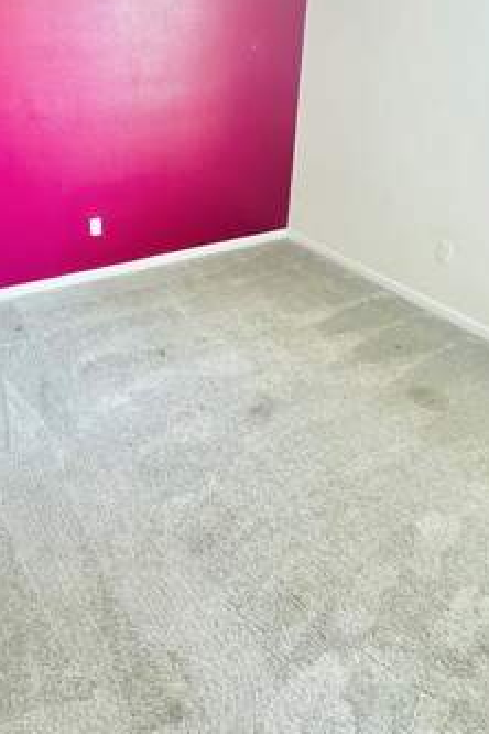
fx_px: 570
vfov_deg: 64.1
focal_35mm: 28
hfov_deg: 45.1
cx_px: 132
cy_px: 258
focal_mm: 2.22
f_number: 2.2
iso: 2000
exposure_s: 1/30
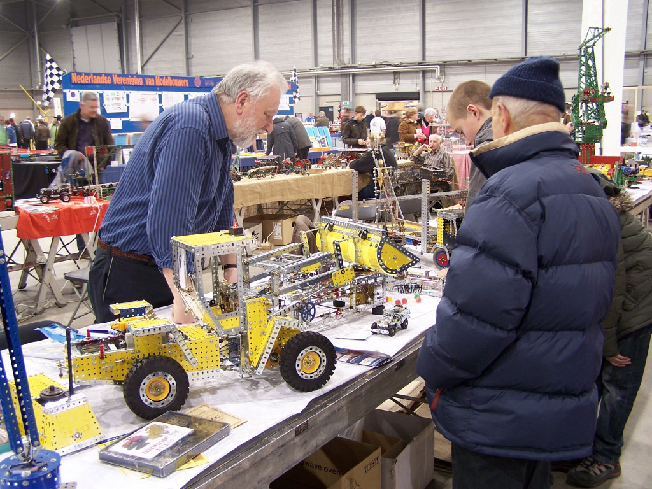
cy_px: 244
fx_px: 716
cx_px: 326
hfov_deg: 49.0
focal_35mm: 38
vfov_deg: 37.7
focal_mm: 6.3
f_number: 2.8
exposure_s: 1/3
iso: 80
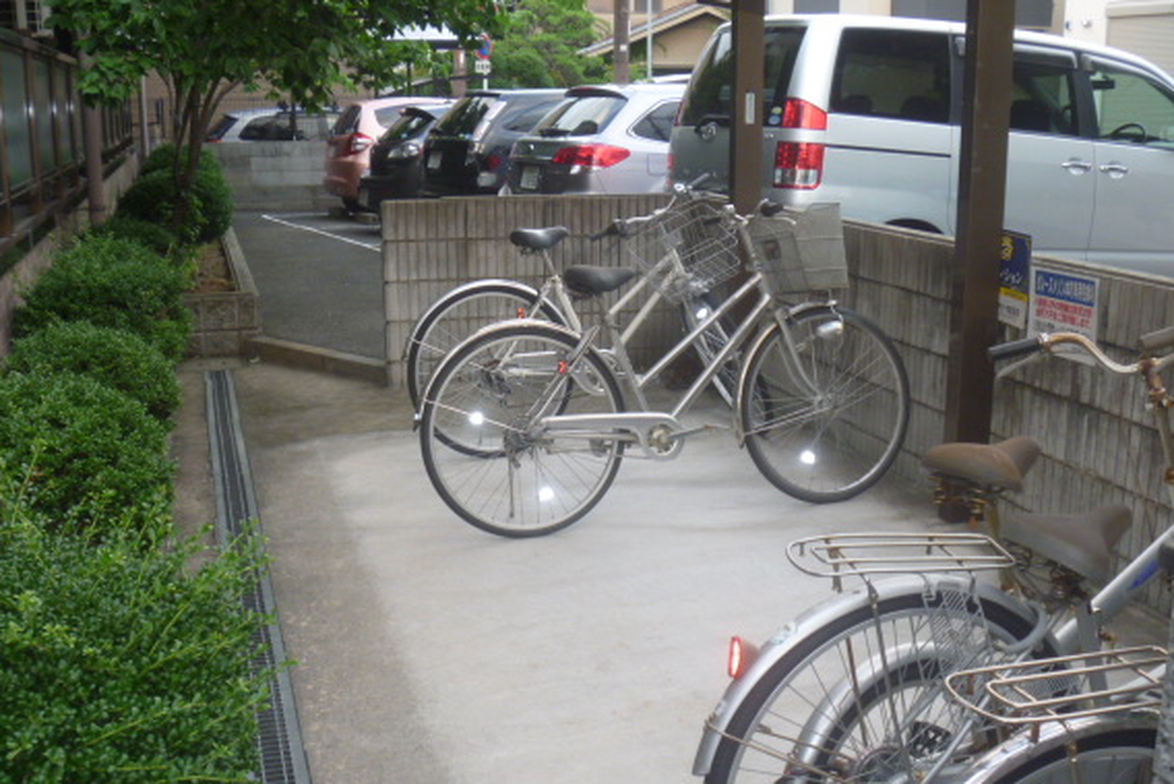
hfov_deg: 47.4
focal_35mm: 41
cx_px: 581
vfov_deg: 32.6
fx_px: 1337
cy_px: 457
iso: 125
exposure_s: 1/30
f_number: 3.5
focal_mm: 6.3
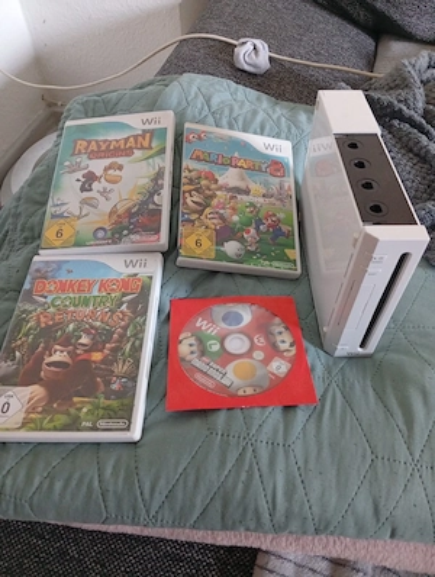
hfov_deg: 51.5
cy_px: 288
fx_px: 451
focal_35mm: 27
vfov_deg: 65.2
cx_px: 218
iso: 1216
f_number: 1.8
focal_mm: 3.98
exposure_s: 1/20
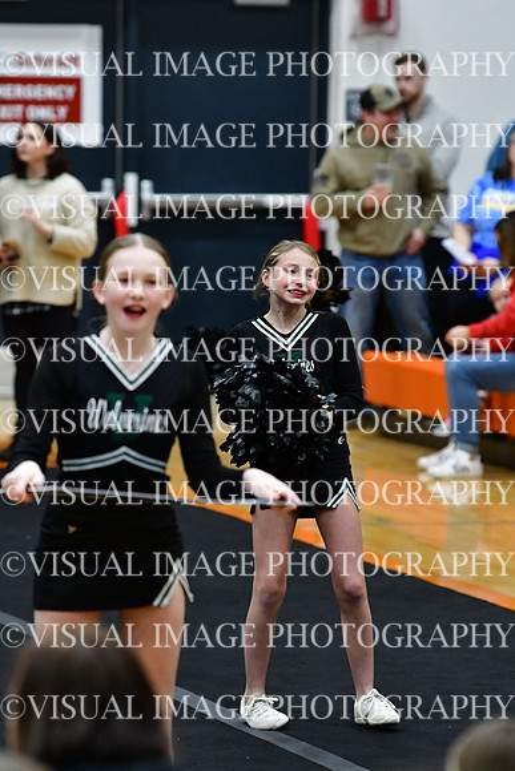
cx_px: 258
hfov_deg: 5.1
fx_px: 5790
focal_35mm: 270
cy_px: 386
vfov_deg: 7.6
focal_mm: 180
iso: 4000
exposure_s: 1/500
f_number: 3.5
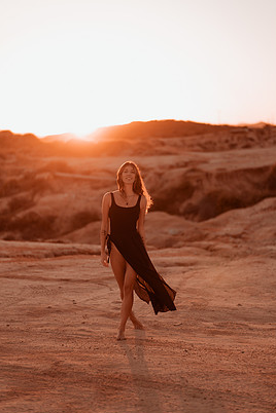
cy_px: 198
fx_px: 747
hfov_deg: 20.9
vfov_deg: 31.0
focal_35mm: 65
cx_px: 153
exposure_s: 1/1600
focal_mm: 58
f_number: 1.4
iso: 100
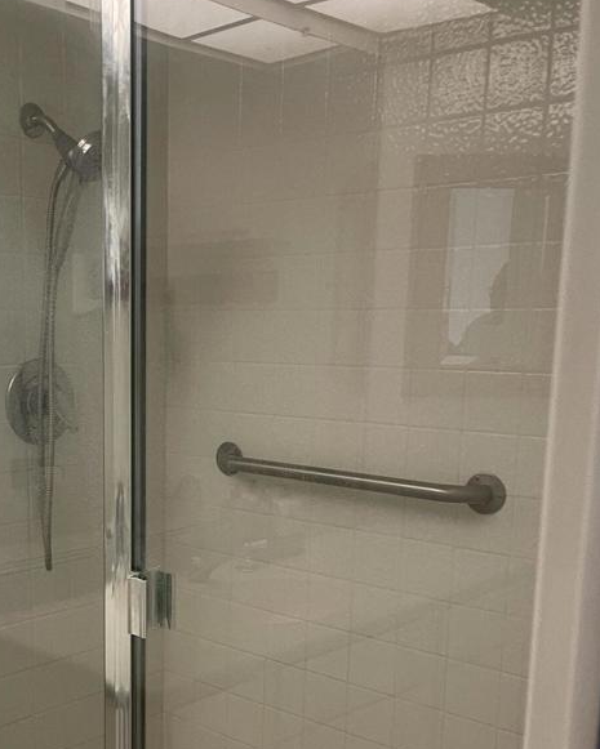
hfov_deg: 34.2
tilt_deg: -11.0
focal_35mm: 43
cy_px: 517
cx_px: 150
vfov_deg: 42.1
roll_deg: -0.1
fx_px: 954
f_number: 1.6
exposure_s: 1/60
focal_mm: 5.1
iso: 200
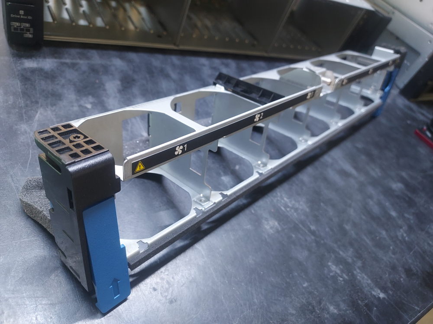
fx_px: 300
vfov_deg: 56.8
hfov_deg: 71.6
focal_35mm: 24
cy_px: 162
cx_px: 216
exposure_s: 1/25
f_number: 1.8
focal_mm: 4.6
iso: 400
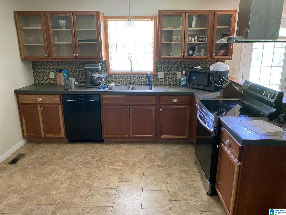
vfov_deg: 53.1
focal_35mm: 26
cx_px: 143
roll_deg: +0.6
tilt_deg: -14.7
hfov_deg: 67.3
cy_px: 108
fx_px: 215
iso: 500
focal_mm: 4.25
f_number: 1.8
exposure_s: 1/60
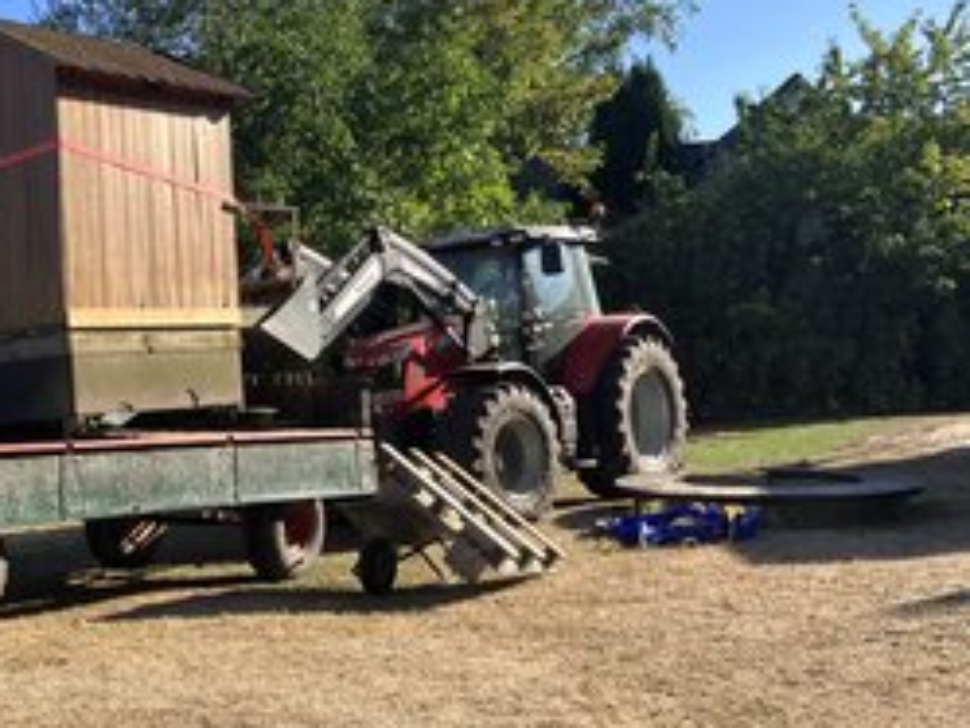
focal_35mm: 45
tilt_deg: +2.9
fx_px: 1262
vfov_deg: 32.1
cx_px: 242
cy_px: 296
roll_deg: +1.2
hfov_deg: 40.8
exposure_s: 1/899
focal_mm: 3.99
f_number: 1.8
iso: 32
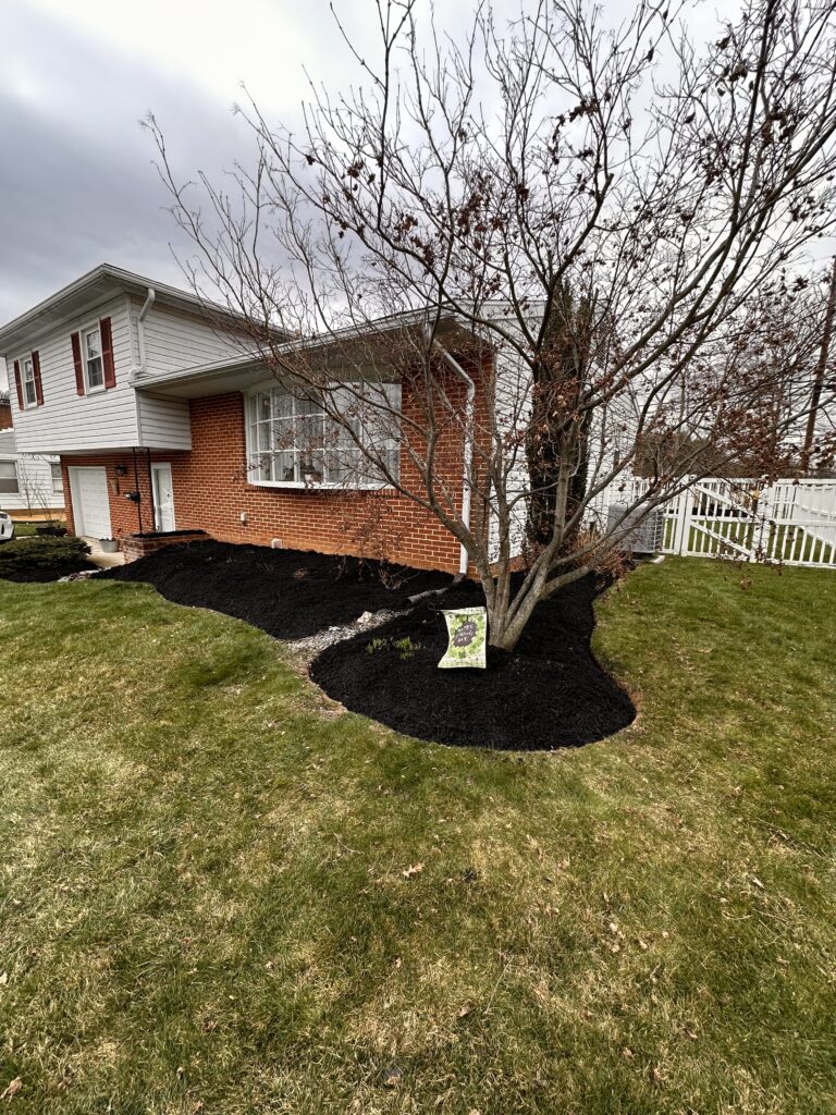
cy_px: 558
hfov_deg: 85.7
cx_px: 418
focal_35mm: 14
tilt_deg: -9.2
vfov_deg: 102.1
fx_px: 451
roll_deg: -1.7
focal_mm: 2.22
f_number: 2.2
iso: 40
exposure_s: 1/396
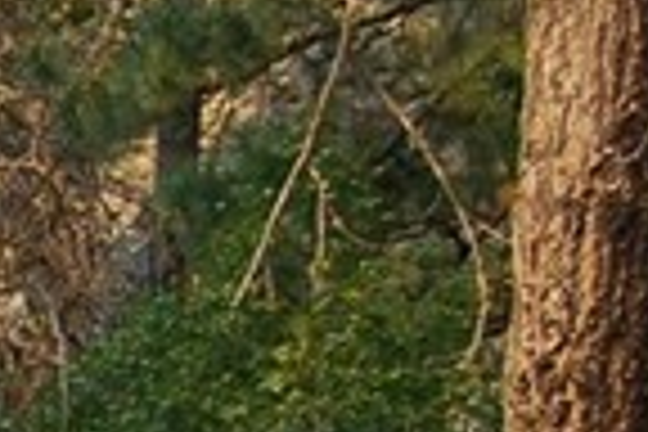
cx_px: -1240
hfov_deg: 6.5
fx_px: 5274
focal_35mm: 293
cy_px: 1152
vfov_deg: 4.5
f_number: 4.5
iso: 100
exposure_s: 1/200
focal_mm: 26
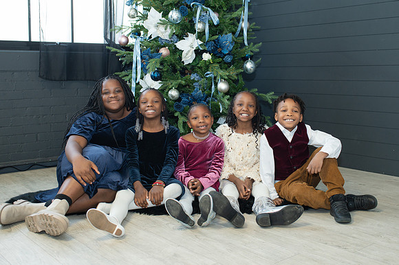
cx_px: 212
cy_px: 110
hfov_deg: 45.4
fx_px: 477
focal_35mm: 43
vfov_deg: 31.1
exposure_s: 1/200
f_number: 3.5
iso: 500
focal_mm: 35
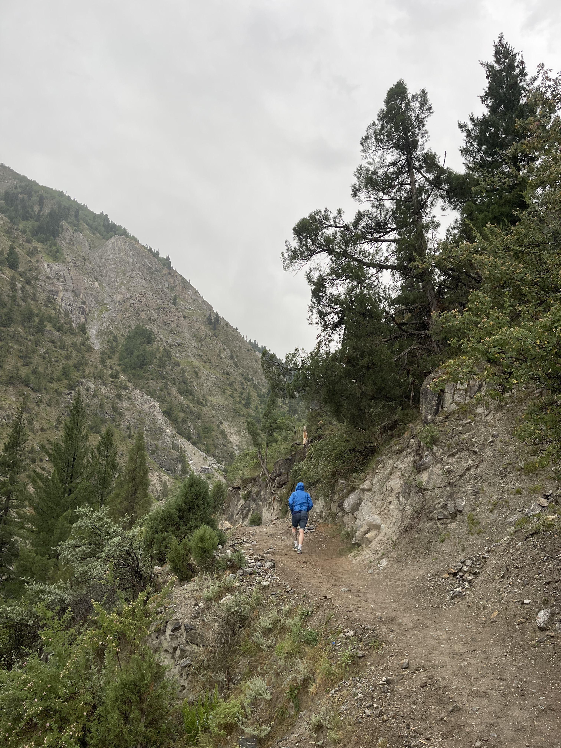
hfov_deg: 54.9
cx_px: 280
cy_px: 374
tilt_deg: +20.1
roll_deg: -2.7
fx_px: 540
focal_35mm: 25
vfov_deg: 69.4
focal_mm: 5.1
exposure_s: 1/331
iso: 32
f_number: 1.6
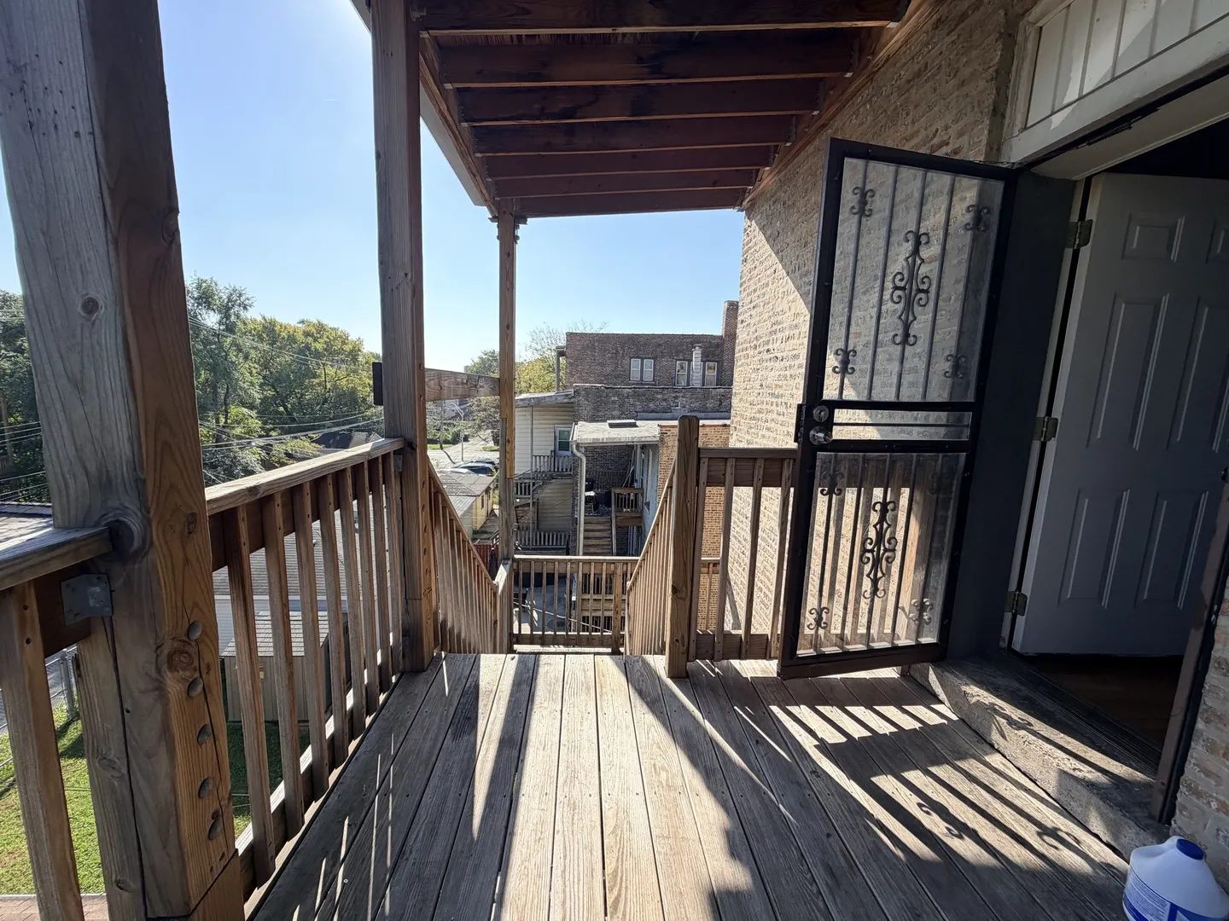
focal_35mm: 14
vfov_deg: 85.7
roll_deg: -1.1
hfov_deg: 102.1
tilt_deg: -7.9
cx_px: 614
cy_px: 460
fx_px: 497
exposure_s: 1/770
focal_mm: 2.22
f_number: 2.2
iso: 32
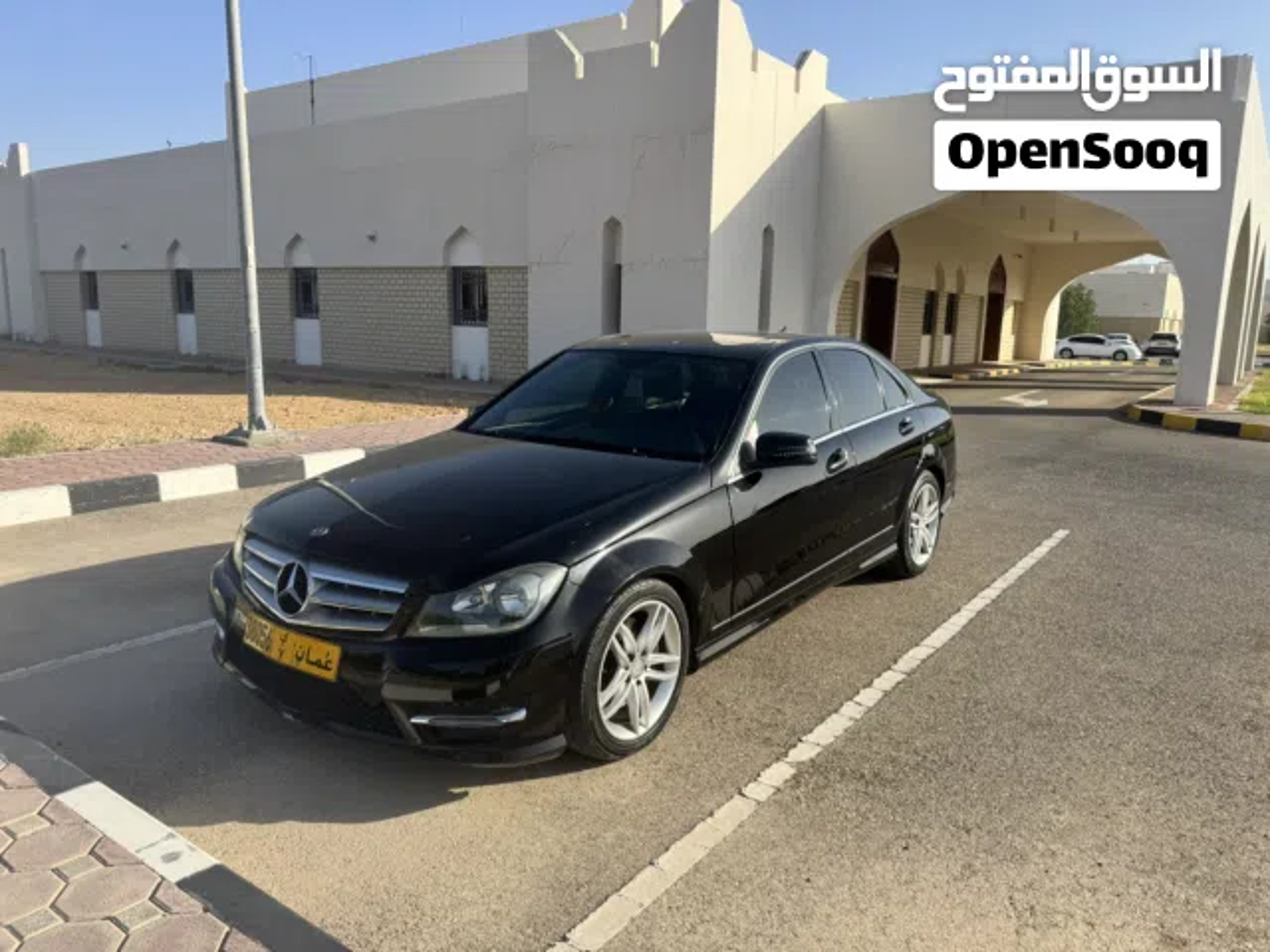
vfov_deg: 56.8
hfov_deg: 71.6
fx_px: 881
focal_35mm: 24
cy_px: 476
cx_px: 635
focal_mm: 6.76
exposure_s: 1/3413
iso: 80
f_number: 1.78
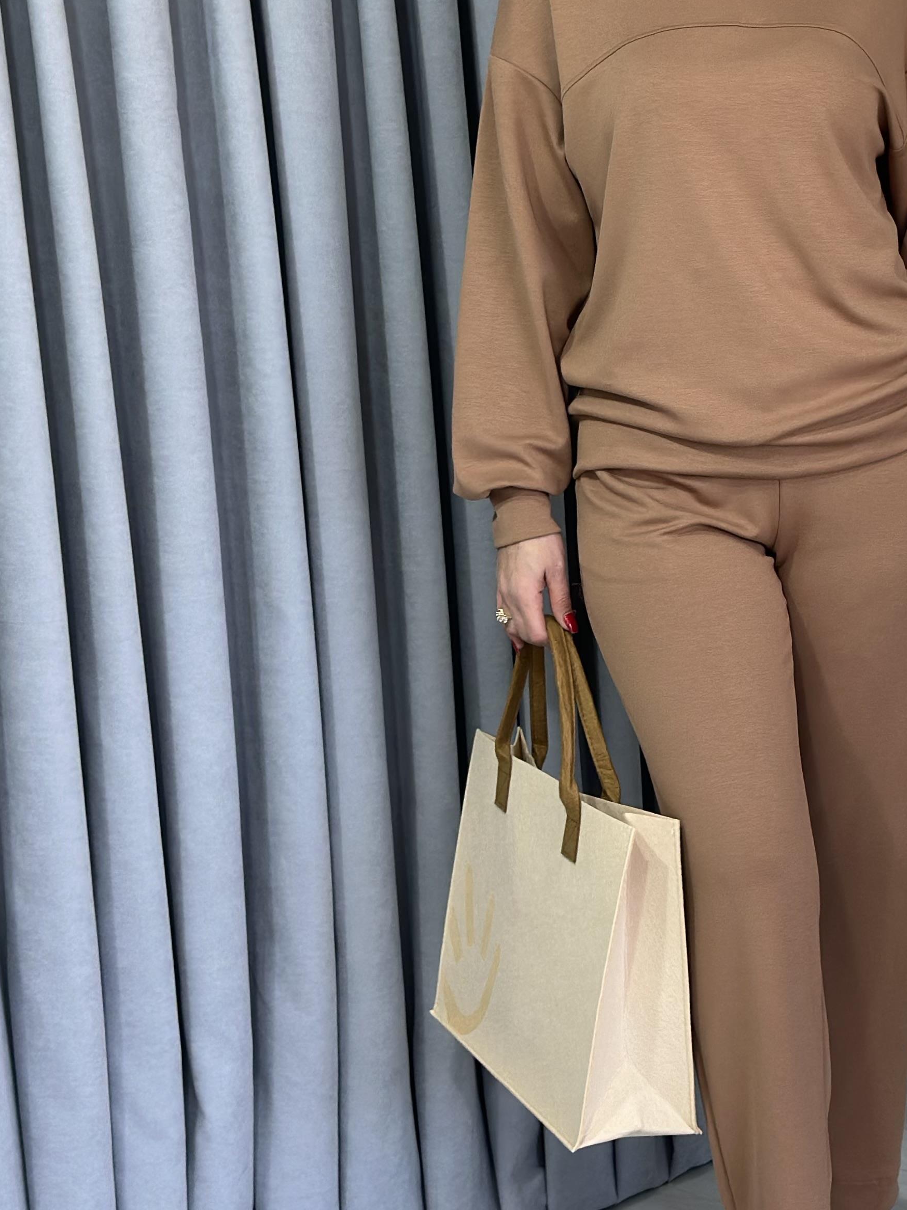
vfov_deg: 23.5
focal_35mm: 83
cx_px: 766
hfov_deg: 17.6
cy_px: 538
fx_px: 2900
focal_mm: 6.86
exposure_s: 1/100
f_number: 1.78
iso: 80
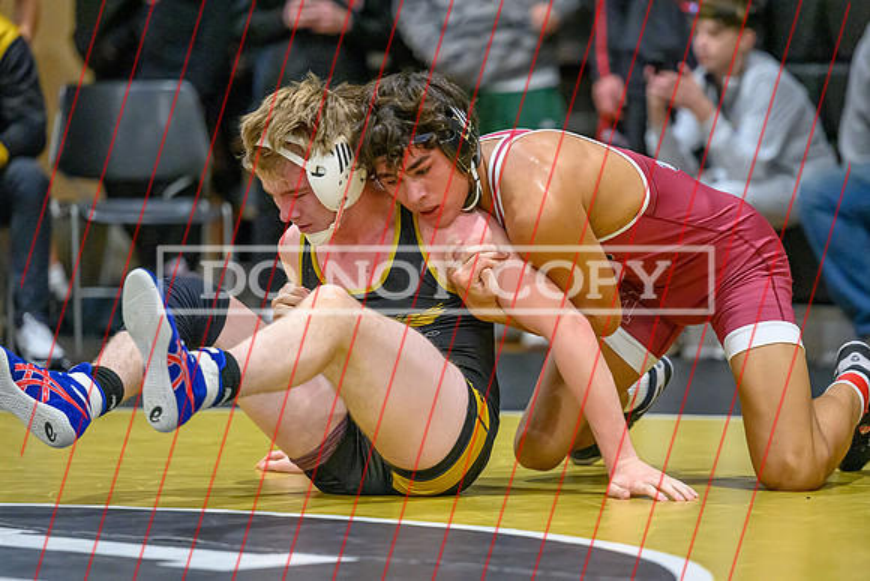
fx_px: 4887
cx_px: 448
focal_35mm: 202
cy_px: 281
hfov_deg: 10.2
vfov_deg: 6.8
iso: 14400
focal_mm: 160
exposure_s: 1/800
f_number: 2.8
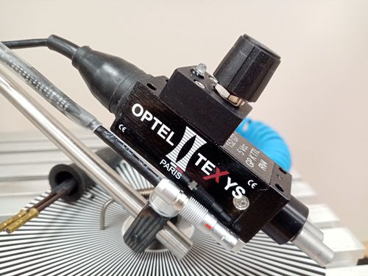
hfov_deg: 67.3
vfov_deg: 53.1
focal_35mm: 26
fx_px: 276
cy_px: 138
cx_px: 184
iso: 315
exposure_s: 1/33.3
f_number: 1.8
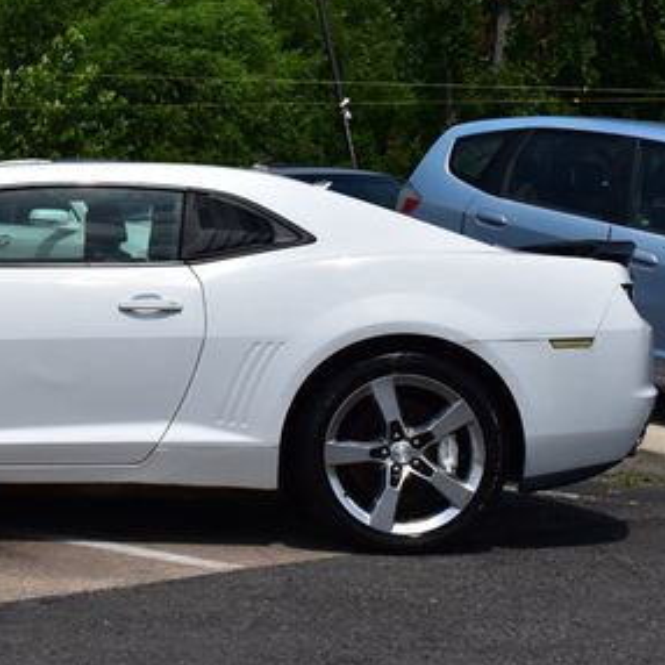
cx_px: -58
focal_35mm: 97
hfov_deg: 17.4
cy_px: 258
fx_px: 2108
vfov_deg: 17.9
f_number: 11
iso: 200
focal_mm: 34
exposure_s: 1/640
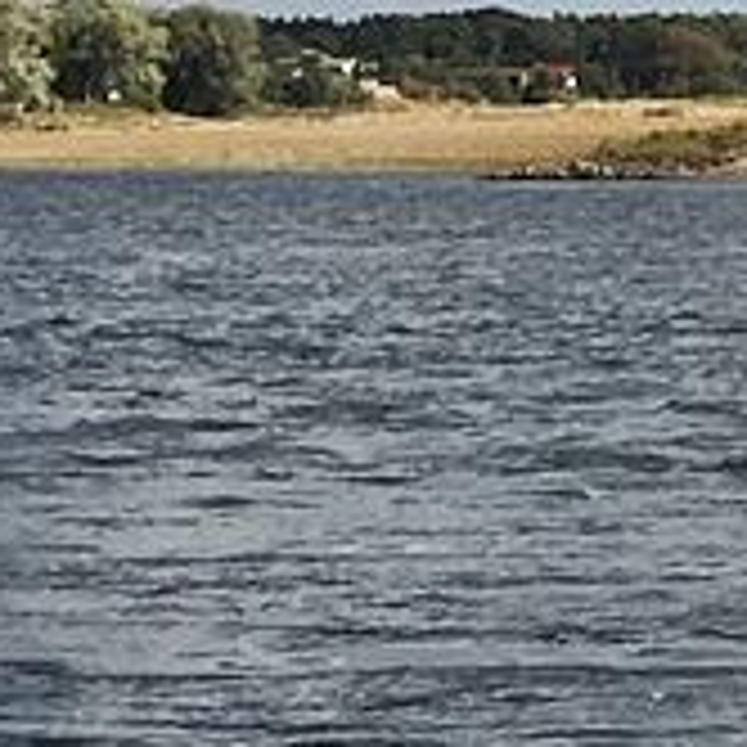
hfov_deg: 7.0
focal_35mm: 232
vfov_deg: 7.0
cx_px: 1908
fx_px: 5664
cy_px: -1141
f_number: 2.2
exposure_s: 1/2747
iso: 25
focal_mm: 4.15
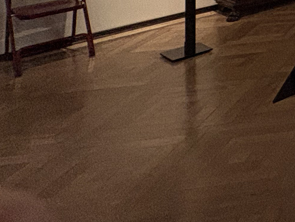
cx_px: 579
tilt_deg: +1.3
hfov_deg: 19.7
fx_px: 486
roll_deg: +0.9
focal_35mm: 57
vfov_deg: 20.2
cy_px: -151
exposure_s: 1/50
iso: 320
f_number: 2.2
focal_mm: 2.22
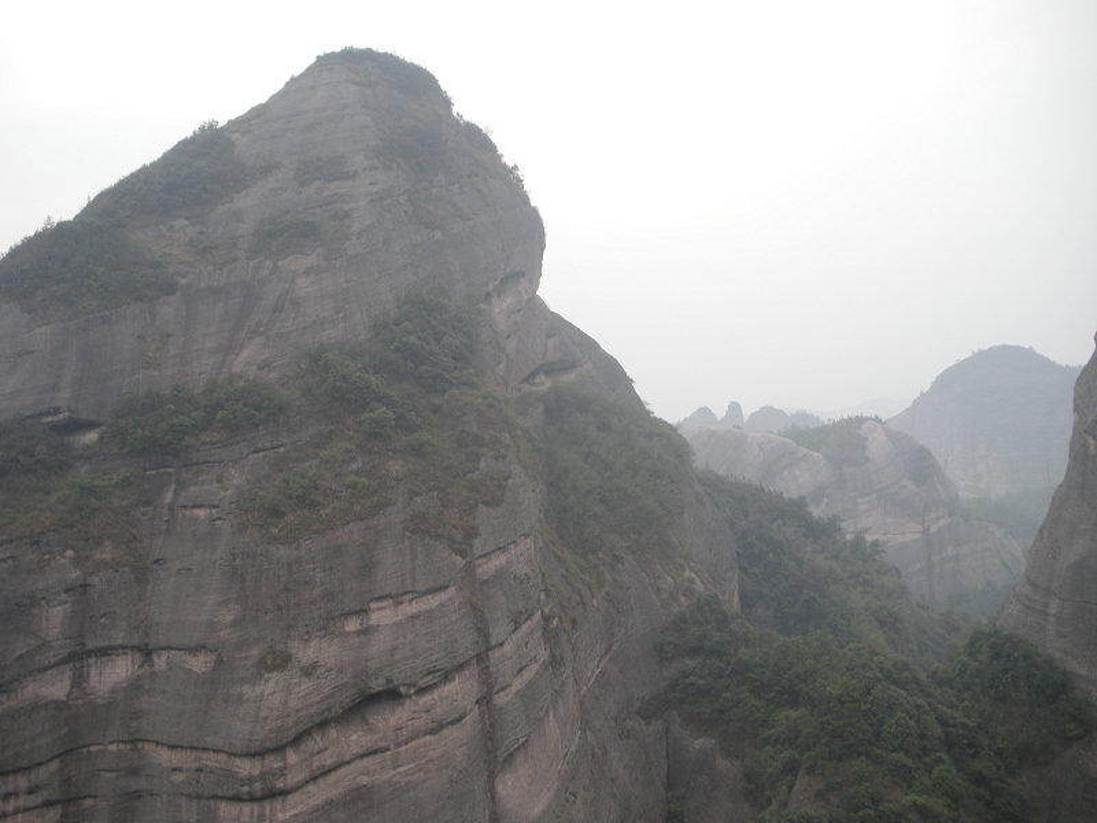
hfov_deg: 51.4
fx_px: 1141
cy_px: 412
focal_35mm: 36
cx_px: 548
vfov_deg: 39.7
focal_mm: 6.3
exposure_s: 1/164
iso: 64
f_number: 3.5
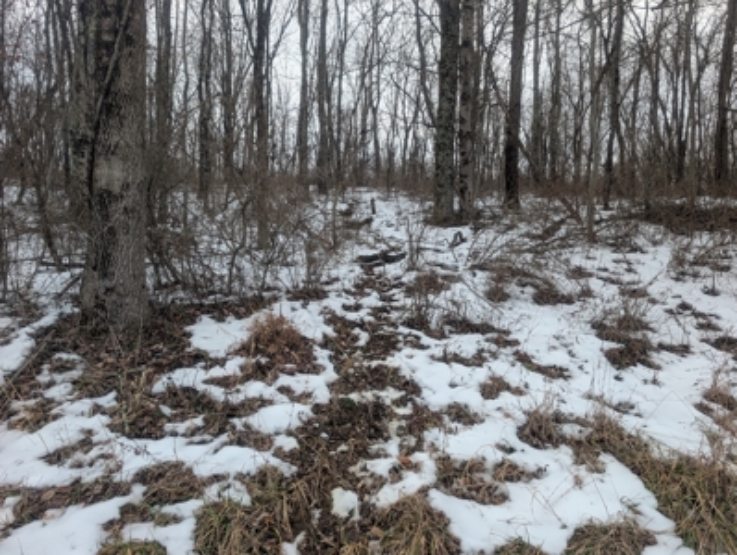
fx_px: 512
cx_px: 368
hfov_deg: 71.5
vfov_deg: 57.0
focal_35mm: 24
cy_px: 278
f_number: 1.68
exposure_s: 1/365
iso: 25
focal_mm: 6.9
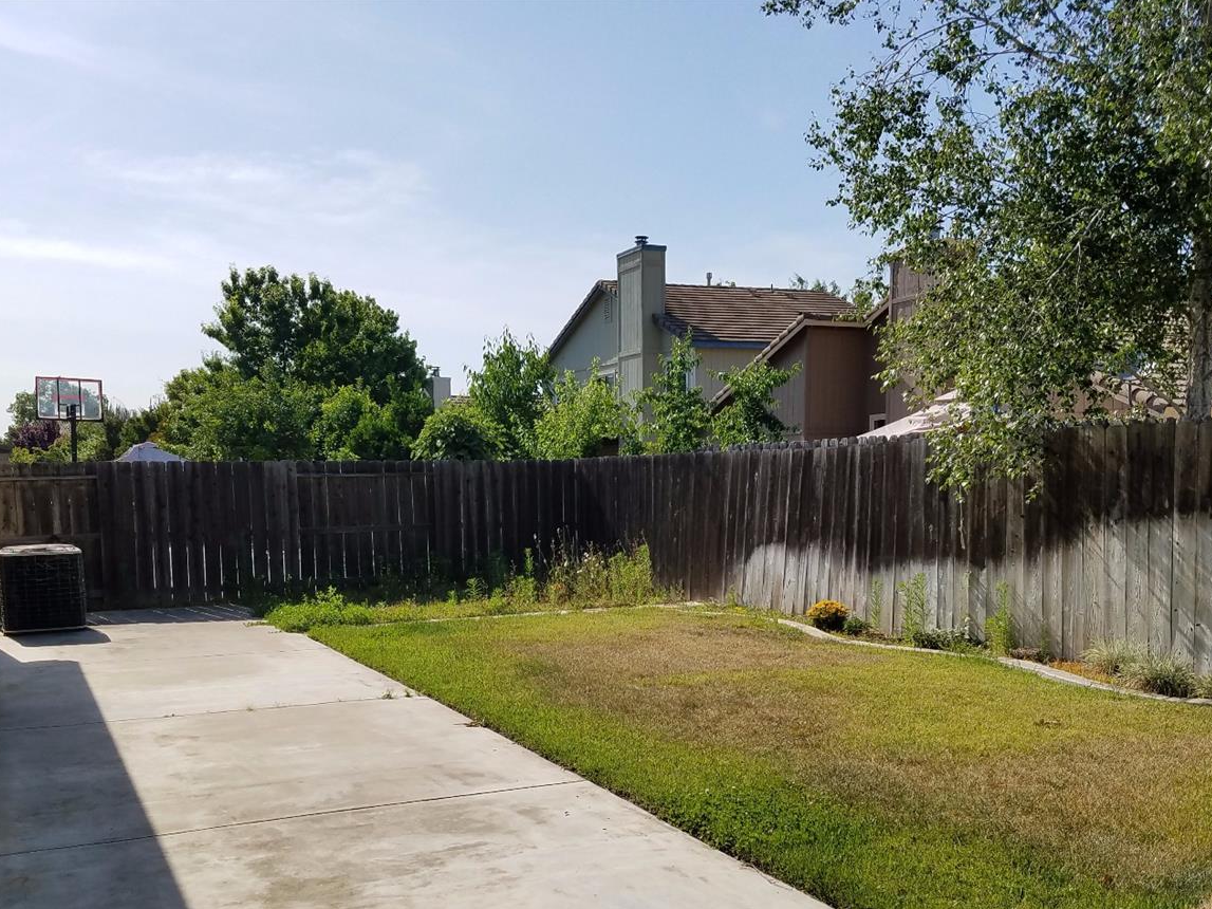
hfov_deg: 53.9
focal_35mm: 34
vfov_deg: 41.3
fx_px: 1190
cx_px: 582
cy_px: 592
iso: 50
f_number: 1.7
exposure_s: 1/3800
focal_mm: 4.2
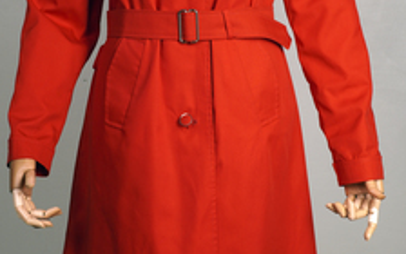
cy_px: 97
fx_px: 941
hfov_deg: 24.3
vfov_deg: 15.4
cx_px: 177
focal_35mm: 85
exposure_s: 1/30
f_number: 7.1
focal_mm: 32
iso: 200
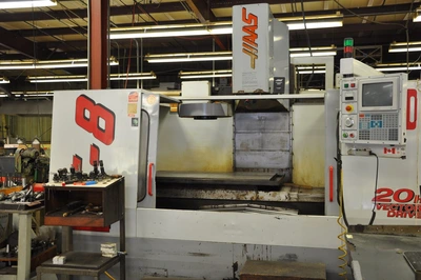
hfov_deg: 51.3
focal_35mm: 38
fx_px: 438
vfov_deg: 35.4
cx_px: 210
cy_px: 140
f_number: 4
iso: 400
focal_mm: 25
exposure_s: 1/15
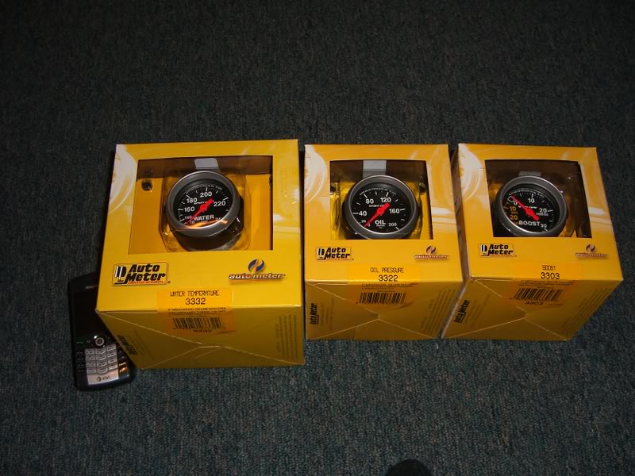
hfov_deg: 49.0
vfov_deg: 37.7
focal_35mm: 38
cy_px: 238
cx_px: 318
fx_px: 697
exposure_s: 1/60
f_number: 2.8
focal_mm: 7.9
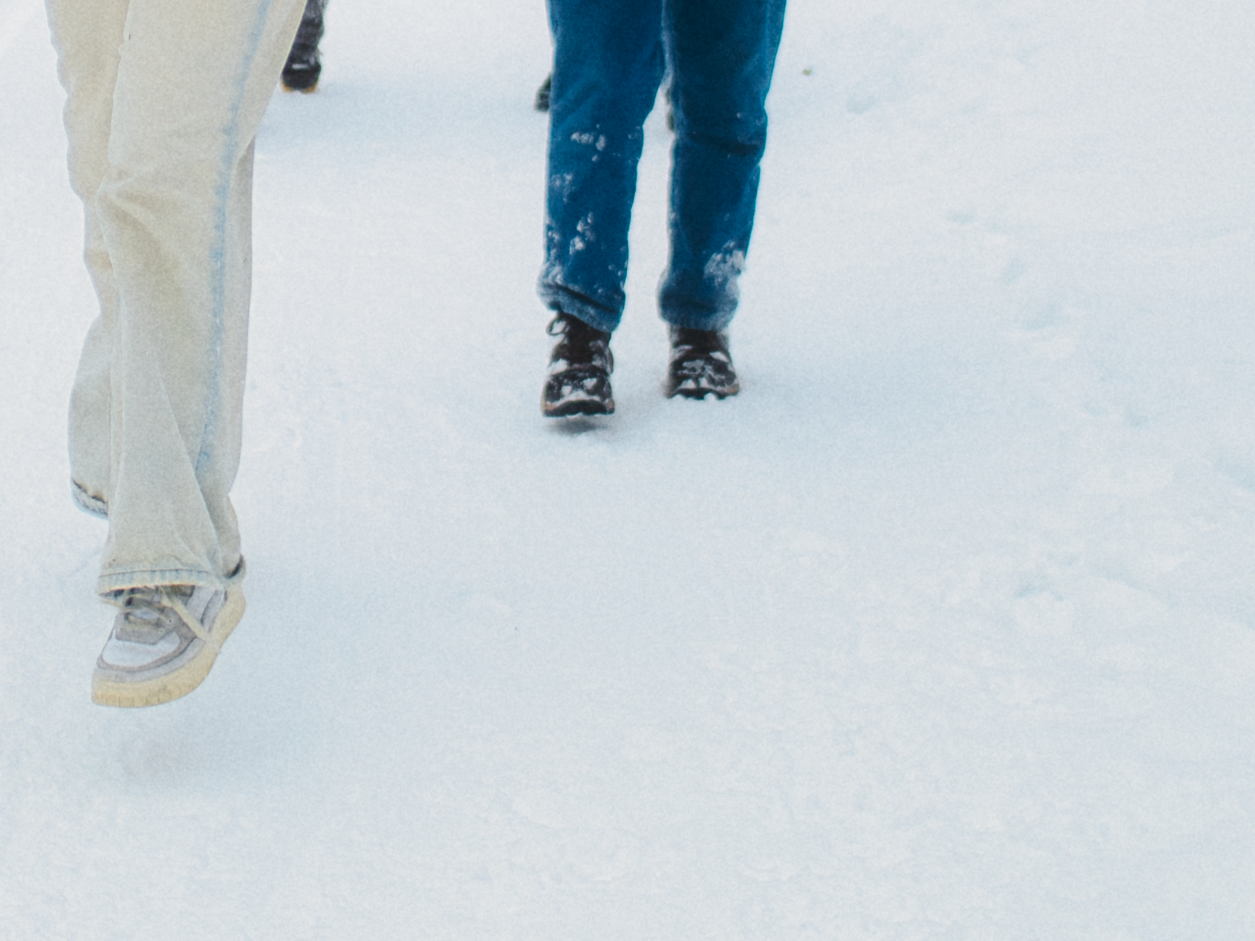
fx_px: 3988
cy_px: -19
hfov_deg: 17.7
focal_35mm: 110
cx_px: 183
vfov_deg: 13.3
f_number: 1.8
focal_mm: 24
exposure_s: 1/1000
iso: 100
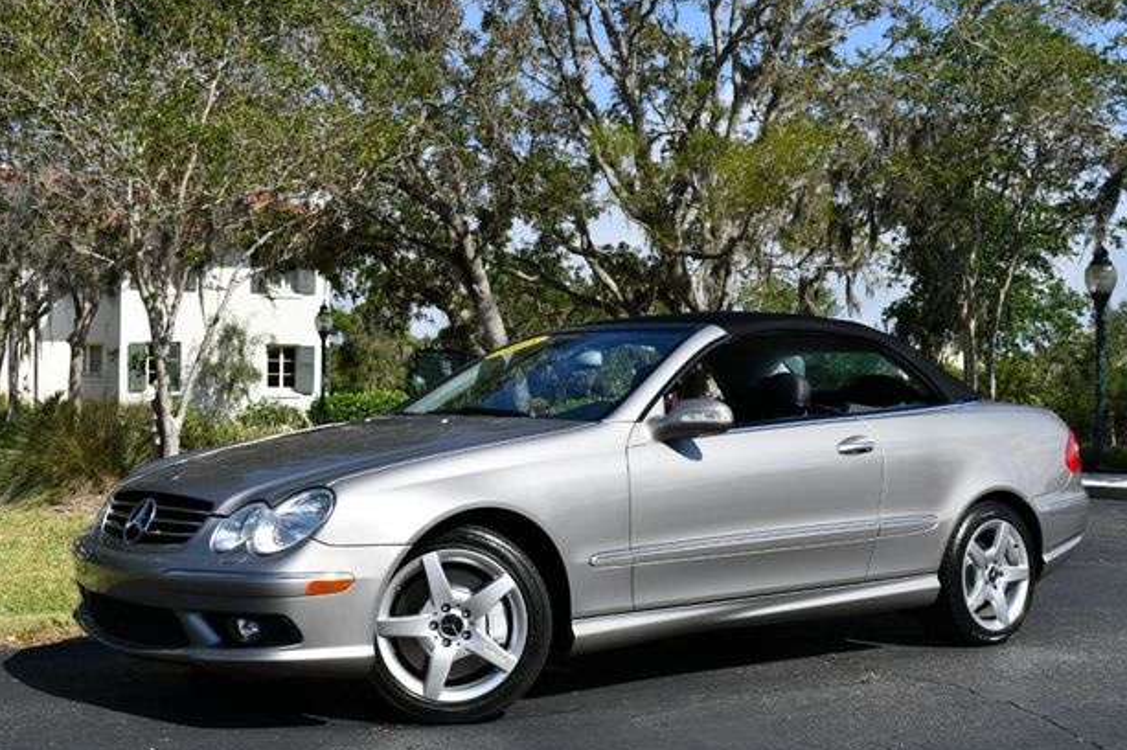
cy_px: 369
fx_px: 1502
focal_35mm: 48
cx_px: 570
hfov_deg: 41.1
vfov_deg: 28.0
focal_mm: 31
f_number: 9
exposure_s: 1/320
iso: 100
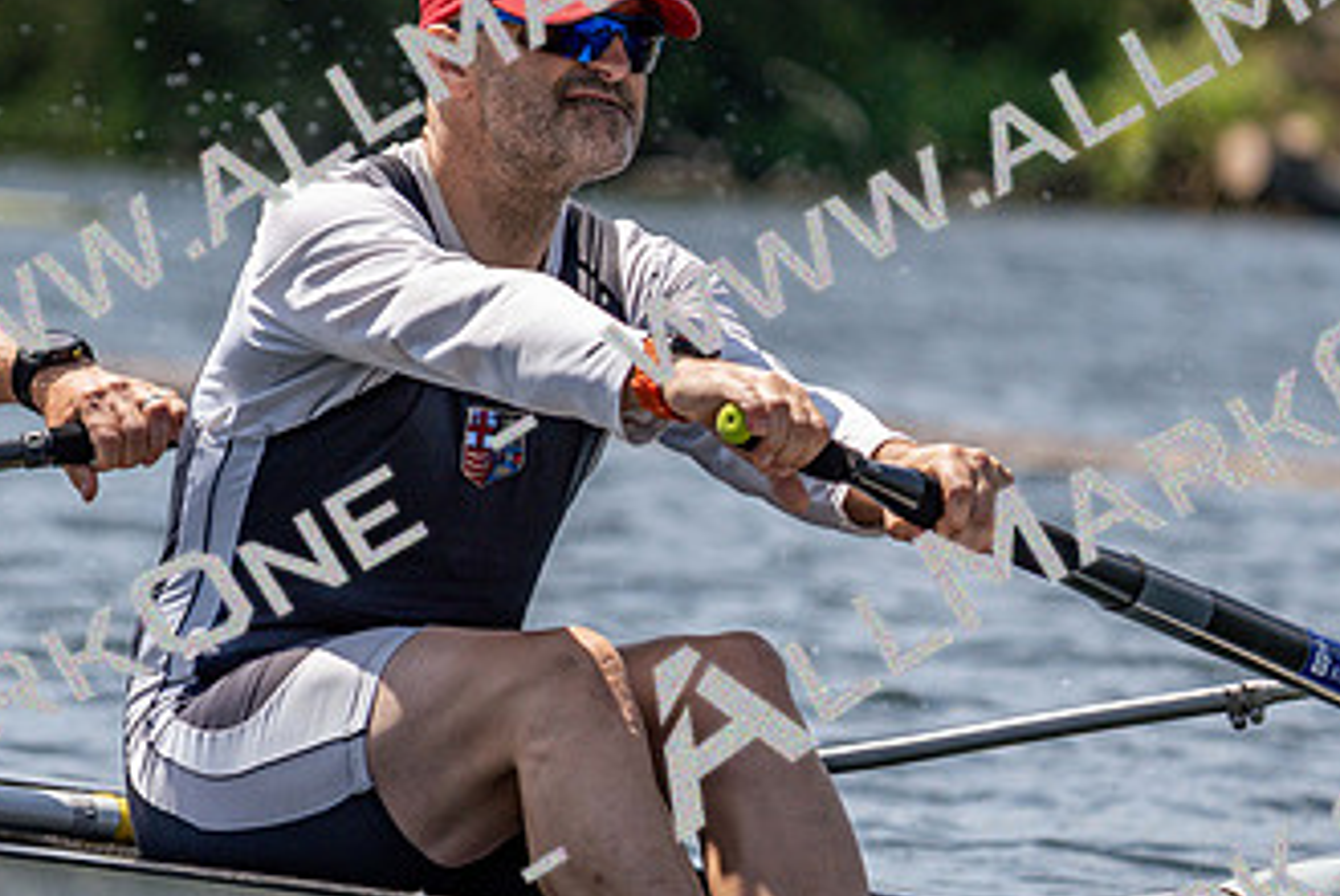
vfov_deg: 3.1
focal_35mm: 444
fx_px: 16541
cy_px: 454
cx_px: 305
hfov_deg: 4.6
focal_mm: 252
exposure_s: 1/2000
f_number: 5.6
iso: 250
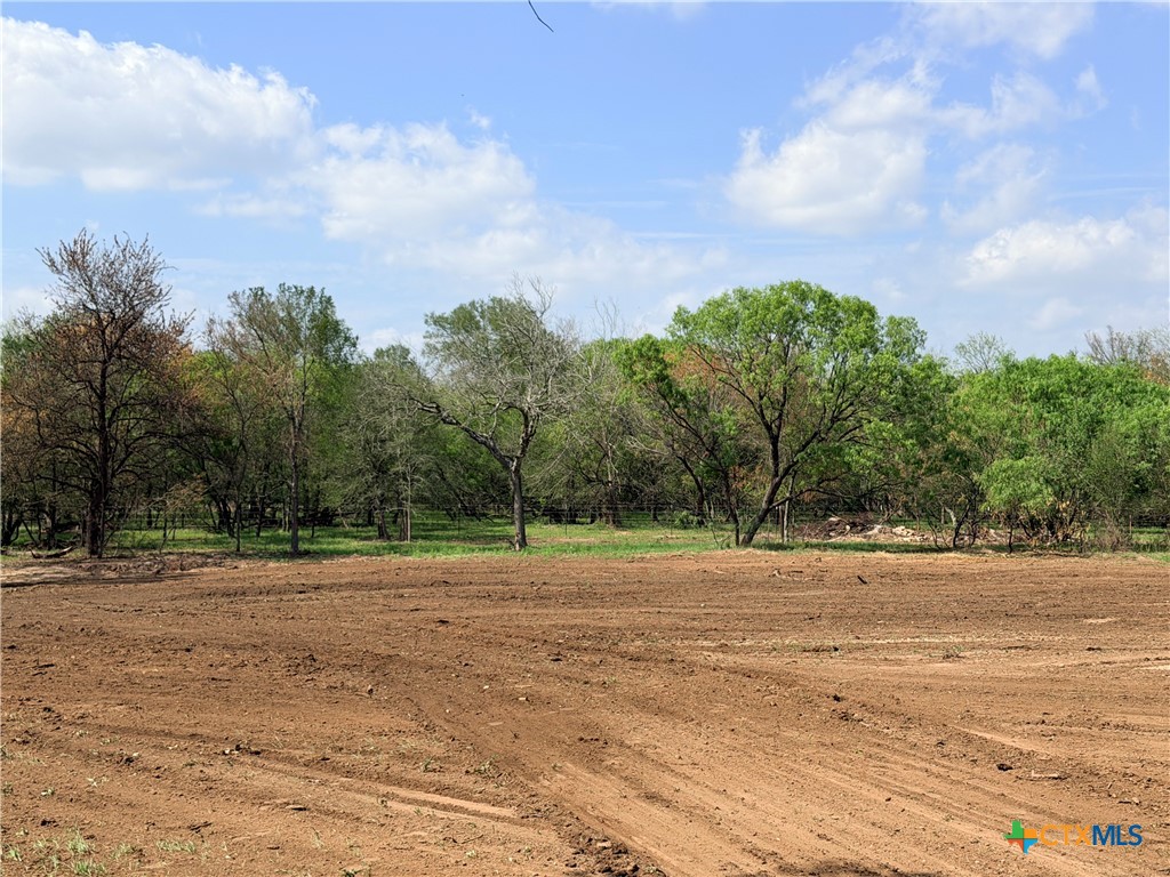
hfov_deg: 39.7
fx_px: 1622
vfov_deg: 30.3
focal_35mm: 48
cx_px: 585
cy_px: 438
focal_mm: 6.76
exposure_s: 1/5208
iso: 64
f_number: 1.78
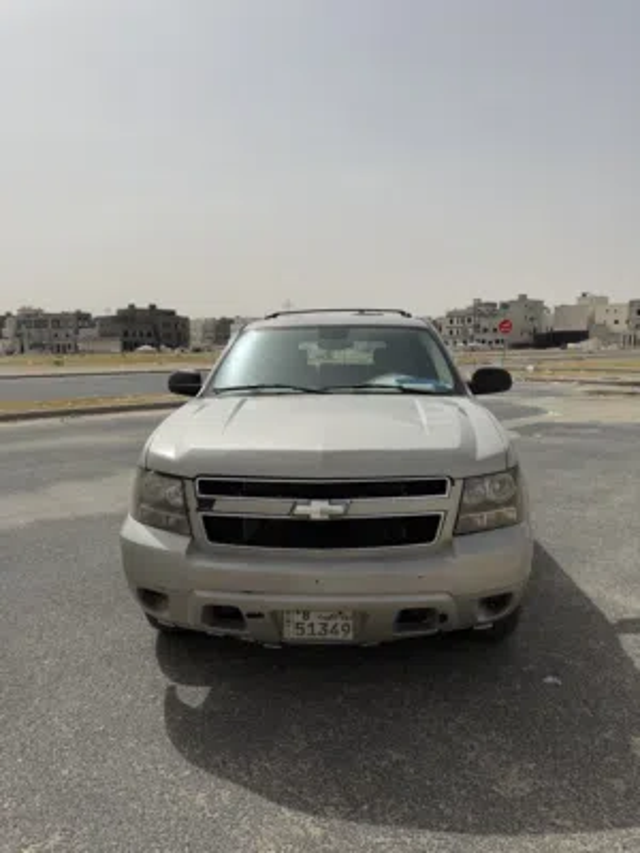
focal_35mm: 24
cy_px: 426
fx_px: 592
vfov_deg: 71.6
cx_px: 320
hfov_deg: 56.8
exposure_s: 1/11905
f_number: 1.78
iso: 80
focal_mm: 6.76
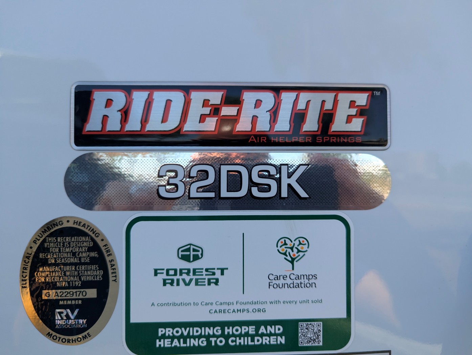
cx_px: 236
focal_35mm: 24
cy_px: 178
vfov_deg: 56.9
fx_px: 328
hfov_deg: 71.5
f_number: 1.85
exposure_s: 1/851
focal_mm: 6.81
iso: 44
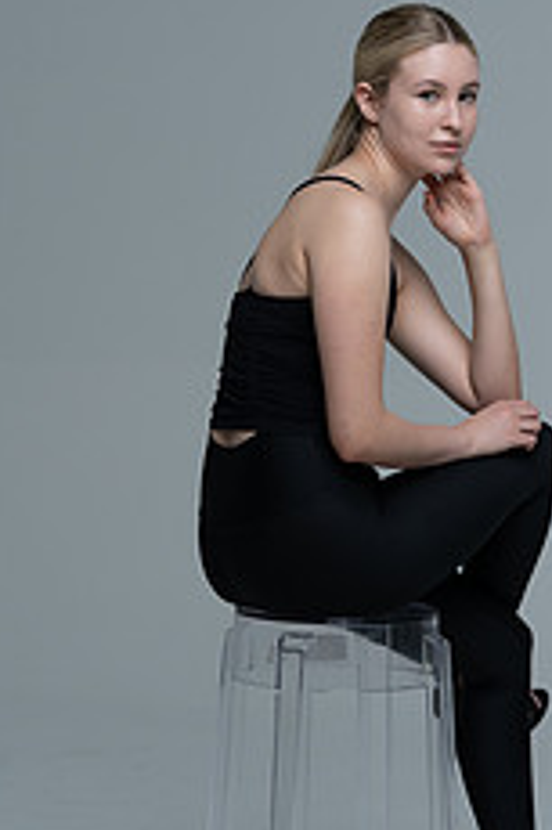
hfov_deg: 9.3
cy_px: 462
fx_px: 3386
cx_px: 411
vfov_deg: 14.0
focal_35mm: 147
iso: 320
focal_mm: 75
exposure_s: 1/160
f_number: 9
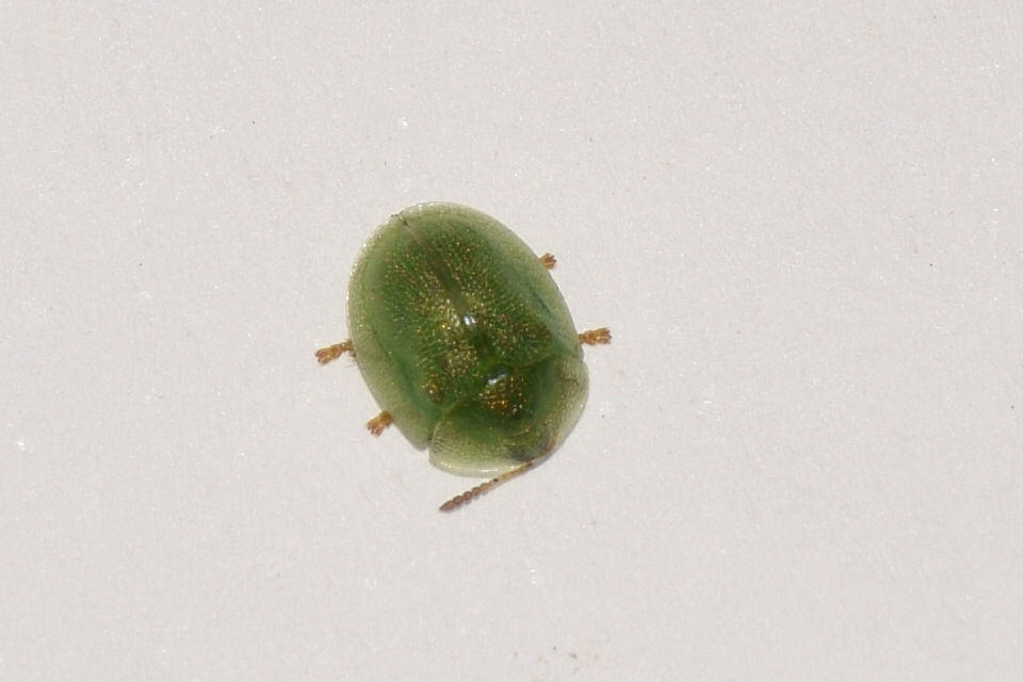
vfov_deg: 6.5
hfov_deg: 9.8
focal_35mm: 210
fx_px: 5967
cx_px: 512
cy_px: 341
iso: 100
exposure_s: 1/200
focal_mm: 140
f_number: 14
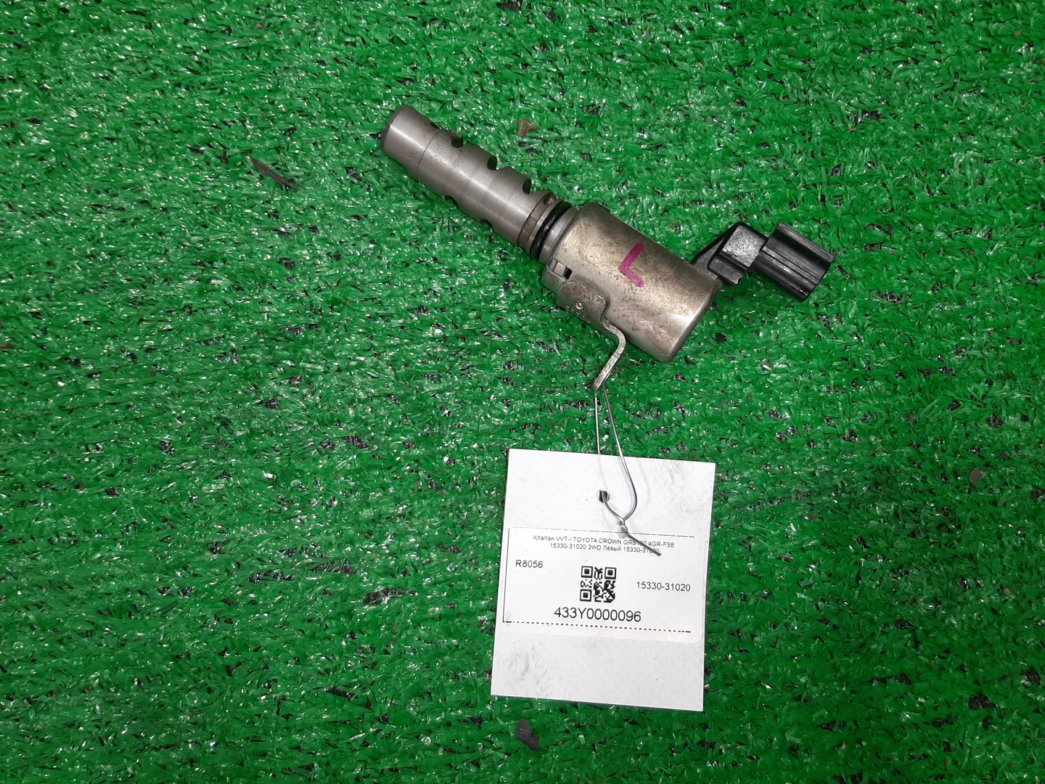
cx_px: 522
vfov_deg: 53.1
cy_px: 392
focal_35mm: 26
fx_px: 785
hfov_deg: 67.3
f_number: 1.7
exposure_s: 1/50
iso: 47
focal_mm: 3.93
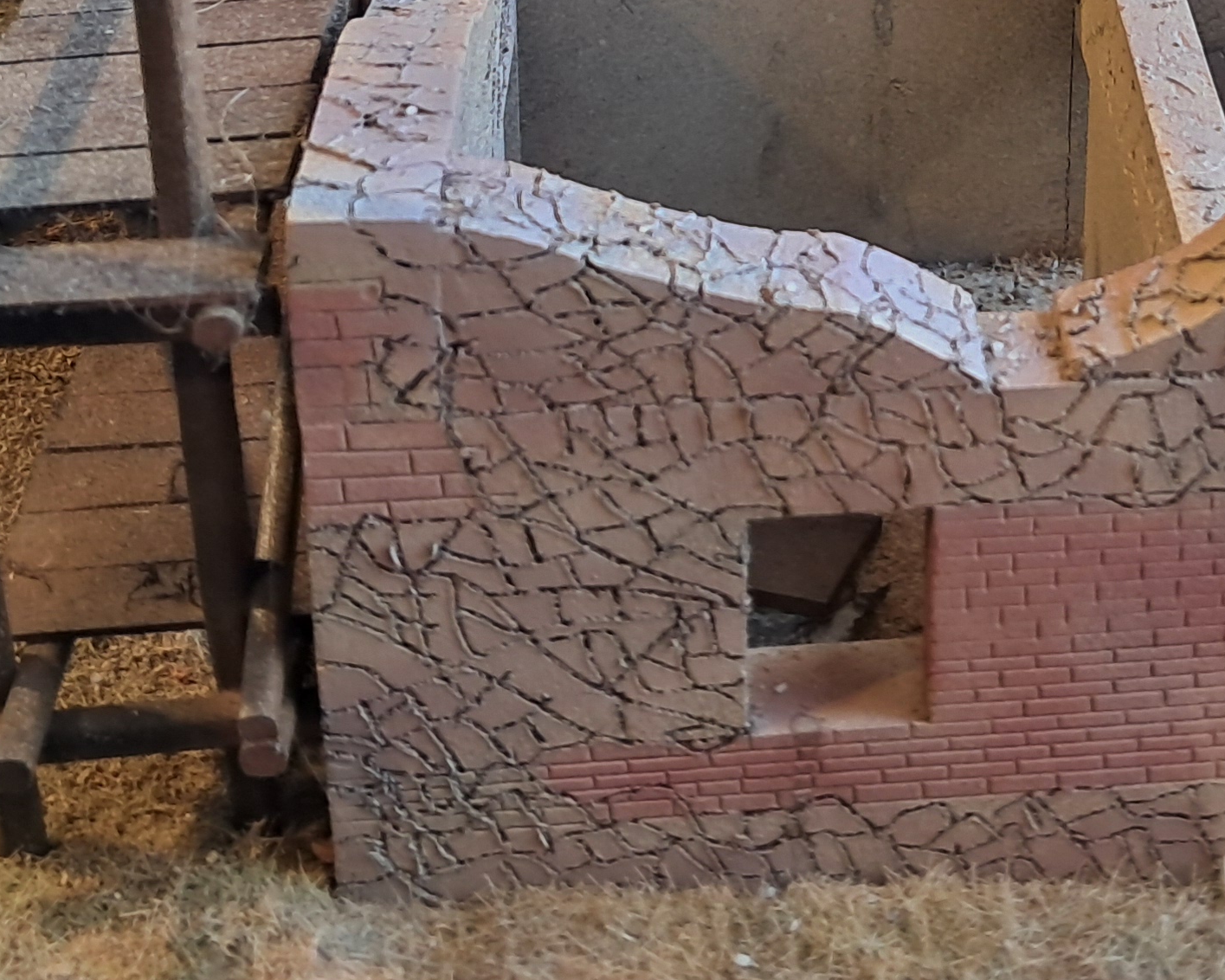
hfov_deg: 24.8
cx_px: 926
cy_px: -260
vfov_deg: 18.8
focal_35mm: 76
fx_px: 2755
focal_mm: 4
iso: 125
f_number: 1.8
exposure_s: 1/50
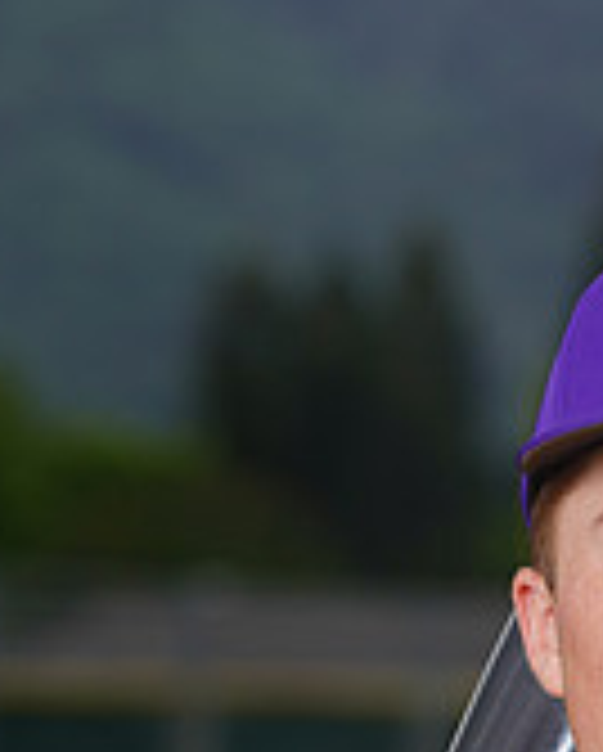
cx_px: 731
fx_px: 15142
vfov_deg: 2.8
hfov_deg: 2.3
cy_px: 1184
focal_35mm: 680
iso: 100
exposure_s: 1/250
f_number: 8
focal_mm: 209
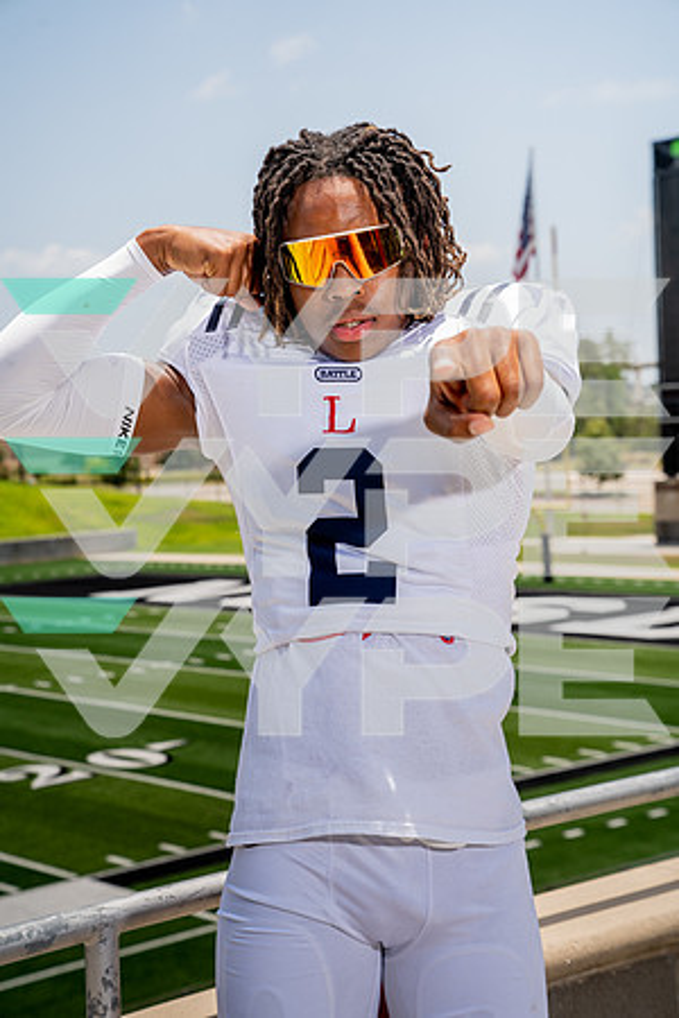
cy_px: 509
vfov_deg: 29.7
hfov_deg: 20.0
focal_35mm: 68
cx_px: 340
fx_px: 1924
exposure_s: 1/250
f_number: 7.1
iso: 100
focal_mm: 68
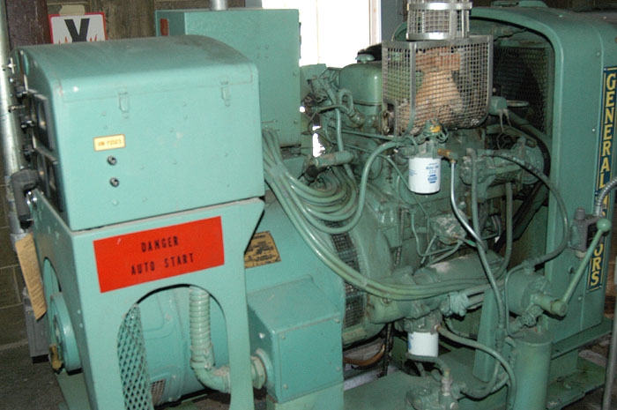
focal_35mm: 36
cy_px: 205
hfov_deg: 53.2
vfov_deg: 36.8
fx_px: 616
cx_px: 308
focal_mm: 24
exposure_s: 1/60
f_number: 5
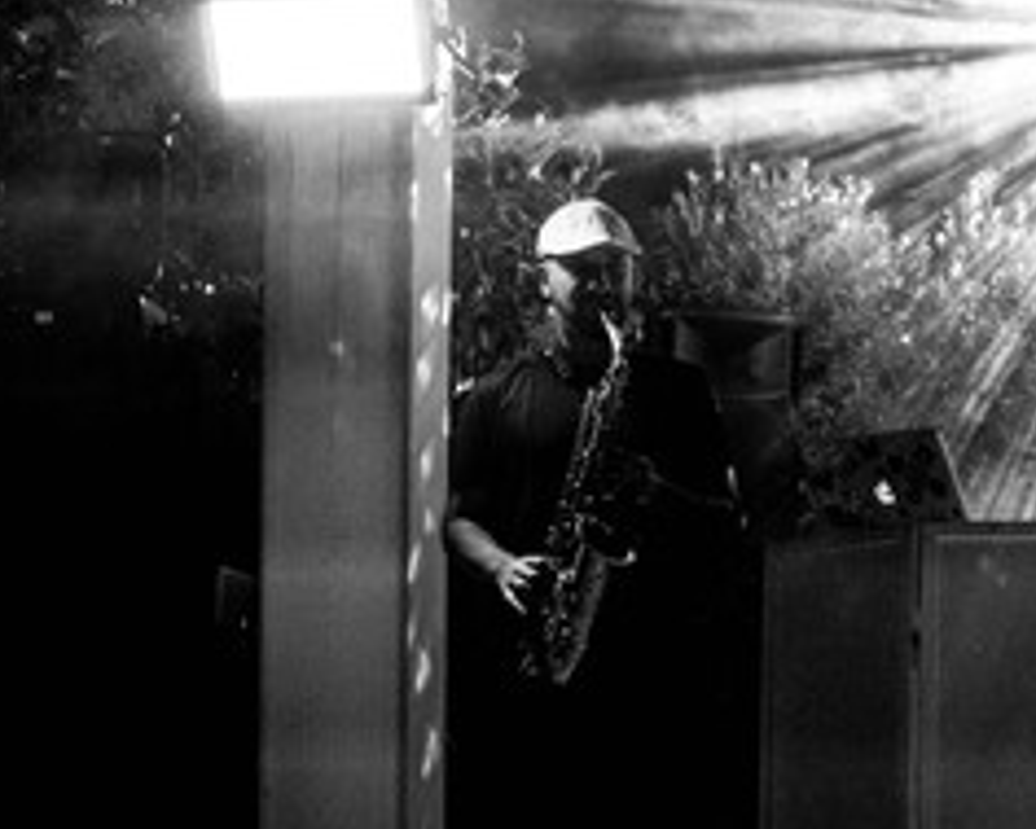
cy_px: 132
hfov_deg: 18.4
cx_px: 1163
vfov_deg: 15.3
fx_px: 3067
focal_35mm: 100
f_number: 1.6
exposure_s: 1/4000
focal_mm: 35
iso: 800
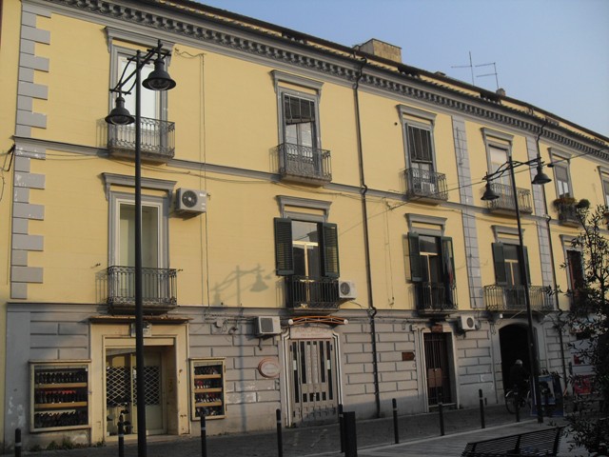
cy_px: 228
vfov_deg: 38.7
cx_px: 304
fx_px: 651
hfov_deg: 50.1
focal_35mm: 37
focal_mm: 6.3
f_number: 8.9
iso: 80
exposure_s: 1/125
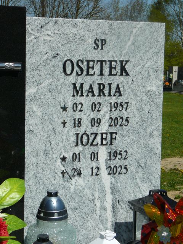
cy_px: 122
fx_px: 613
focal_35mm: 87
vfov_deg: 22.5
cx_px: 92
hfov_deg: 17.0
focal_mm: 13
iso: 80
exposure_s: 1/500
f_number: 6.3
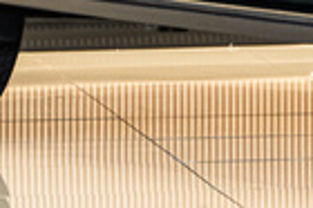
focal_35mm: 550
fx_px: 4776
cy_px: -295
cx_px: 632
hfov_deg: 3.7
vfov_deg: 2.5
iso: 640
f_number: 2.8
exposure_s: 1/125
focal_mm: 75
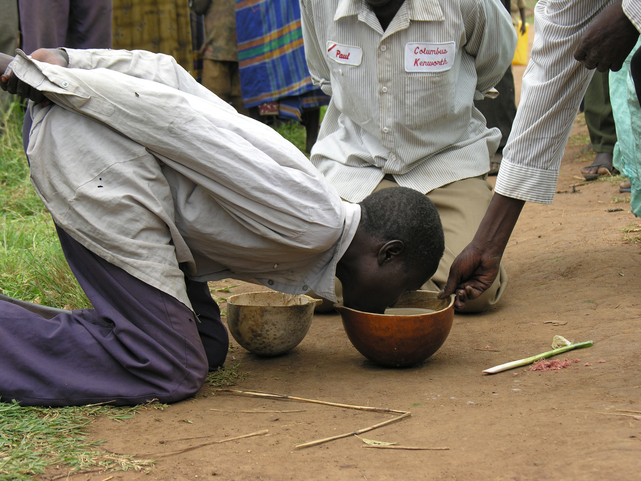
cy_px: 240
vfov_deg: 17.2
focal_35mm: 86
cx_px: 320
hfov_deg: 22.8
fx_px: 1593
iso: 50
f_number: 3.5
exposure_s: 1/216
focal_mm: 21.8
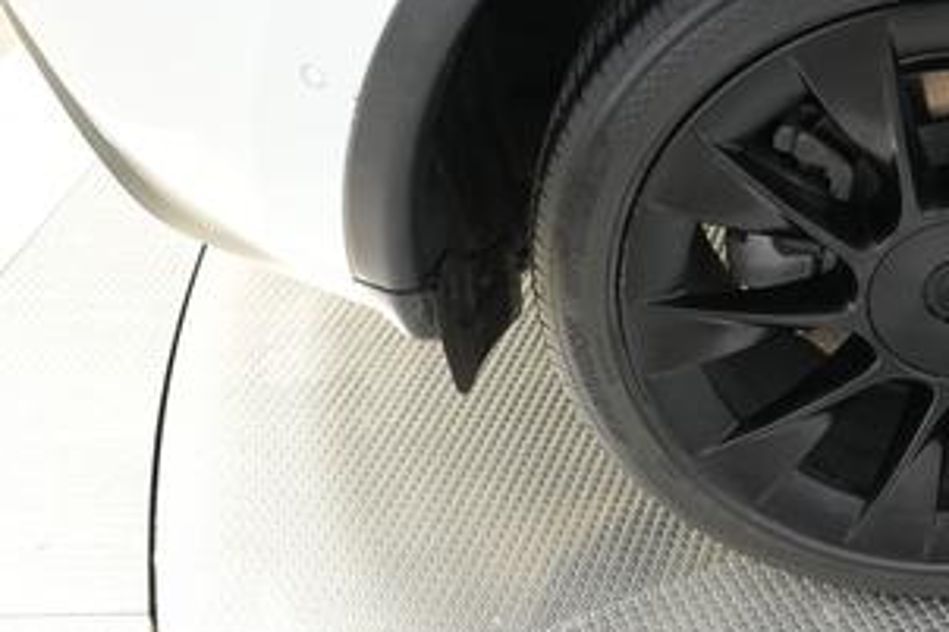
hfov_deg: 34.2
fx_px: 1396
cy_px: 340
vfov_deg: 25.5
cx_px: 949
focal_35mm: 53
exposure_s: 1/250
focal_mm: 25
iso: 2500
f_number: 2.8
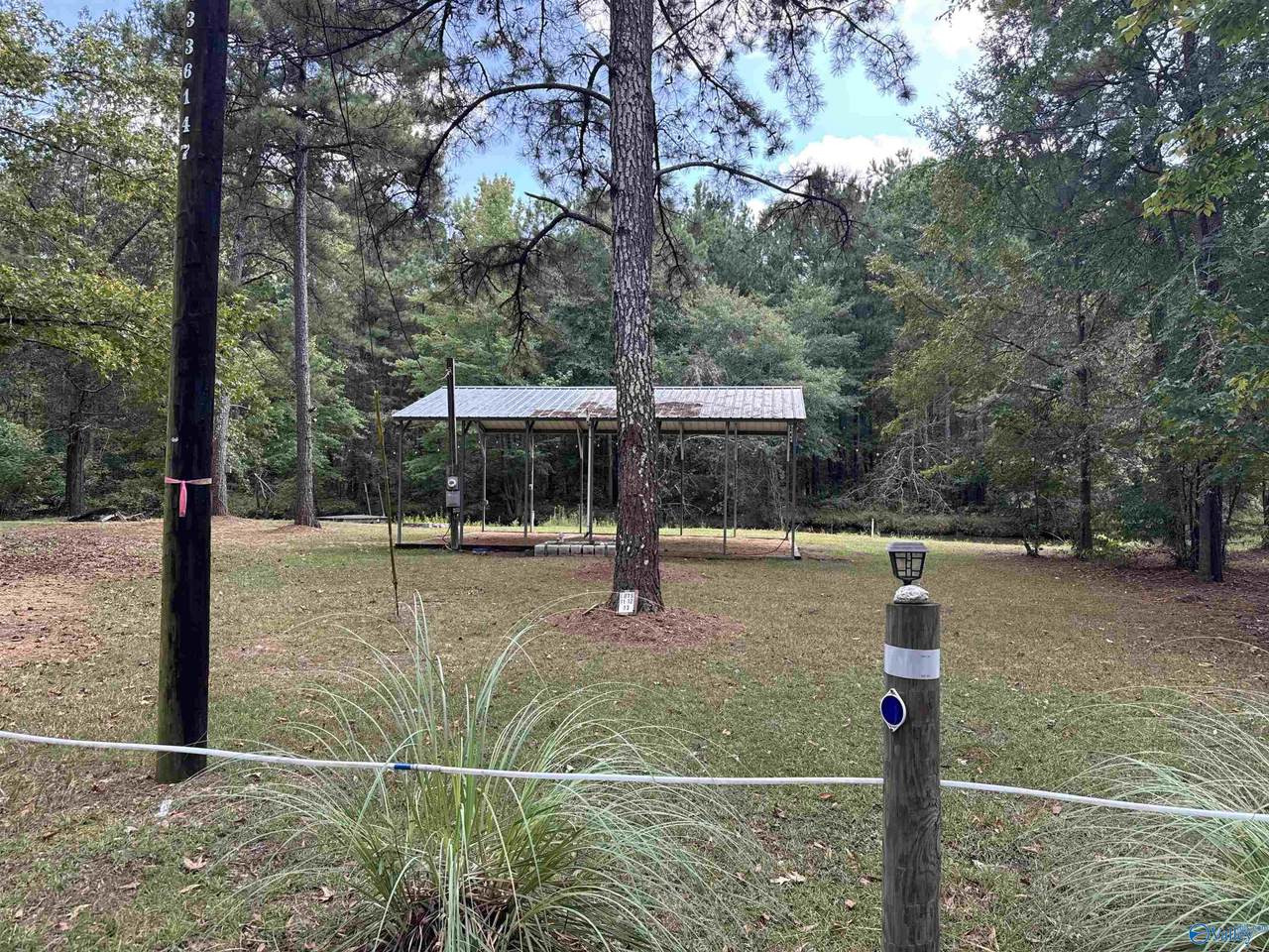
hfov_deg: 71.6
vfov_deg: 56.8
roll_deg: -2.2
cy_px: 476
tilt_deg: -1.7
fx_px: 880
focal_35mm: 24
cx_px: 634
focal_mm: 6.76
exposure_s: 1/331
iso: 80
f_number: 1.78
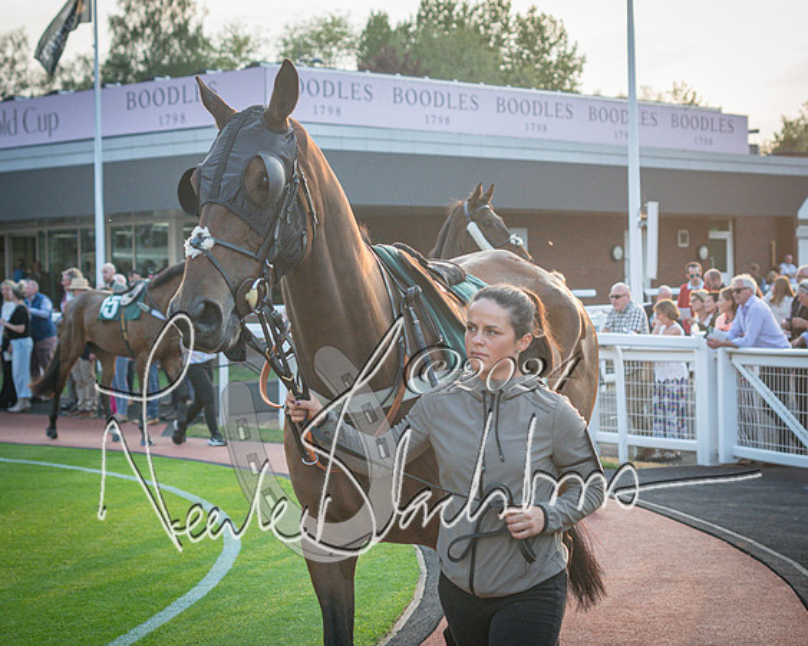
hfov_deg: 23.4
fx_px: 1945
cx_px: 501
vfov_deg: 18.8
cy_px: 340
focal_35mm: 81
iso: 640
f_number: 3.5
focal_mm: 50
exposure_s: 1/1250
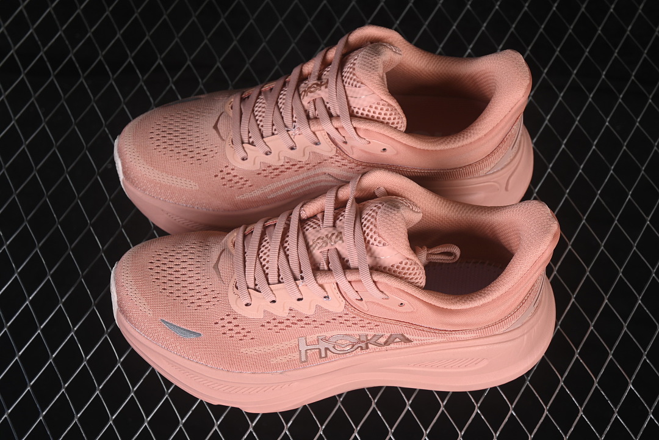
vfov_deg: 18.2
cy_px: 220
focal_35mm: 75
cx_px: 330
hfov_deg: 27.0
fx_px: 1373
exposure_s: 1/80
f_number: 7.1
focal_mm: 50
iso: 160
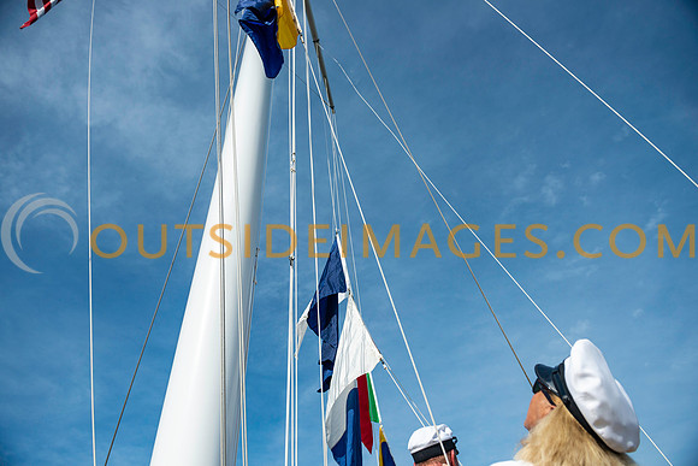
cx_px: 349
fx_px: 465
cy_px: 233
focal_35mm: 24
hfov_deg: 73.7
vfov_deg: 53.2
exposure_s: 1/5000
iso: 320
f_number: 4
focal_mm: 24
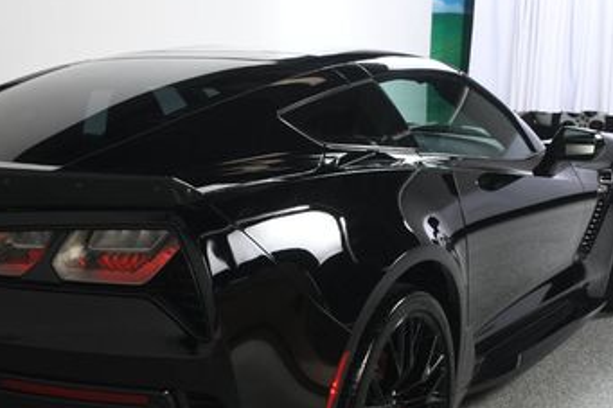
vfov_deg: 21.8
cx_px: 194
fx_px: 1055
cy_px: 273
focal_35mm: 62
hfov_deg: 32.1
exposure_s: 1/160
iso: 100
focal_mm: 22
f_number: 8
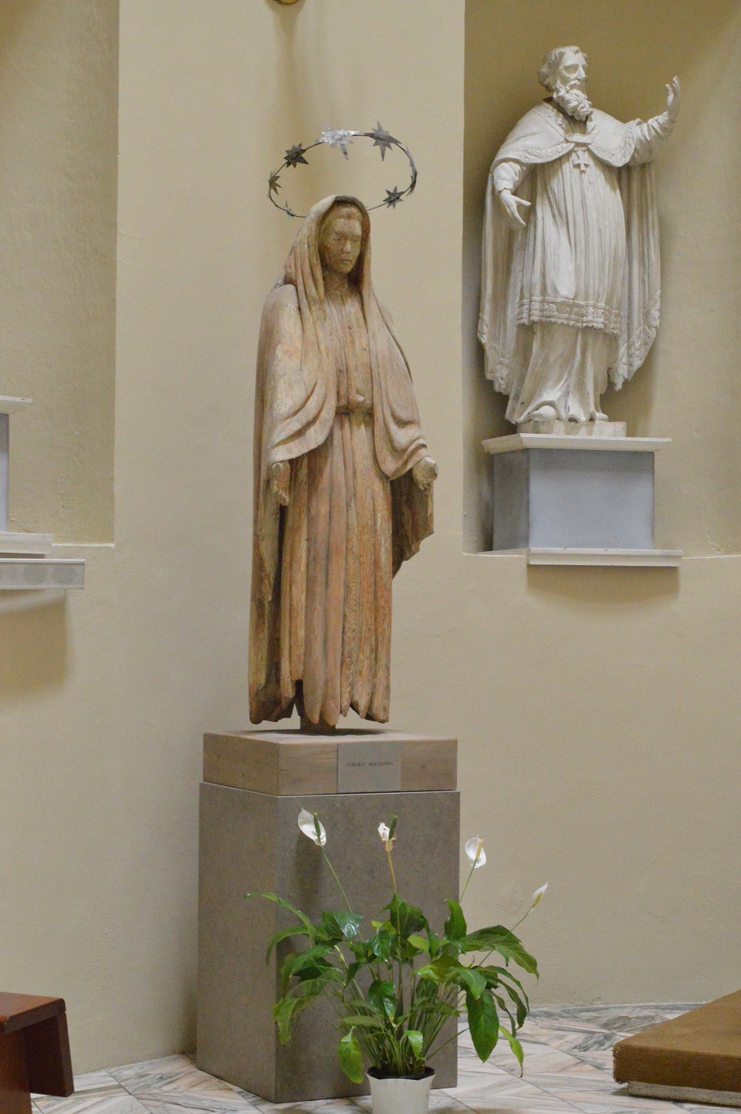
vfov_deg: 27.0
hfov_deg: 18.2
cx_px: 370
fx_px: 2319
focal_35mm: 75
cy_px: 557
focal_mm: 50
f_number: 10
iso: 6400
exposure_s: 1/4
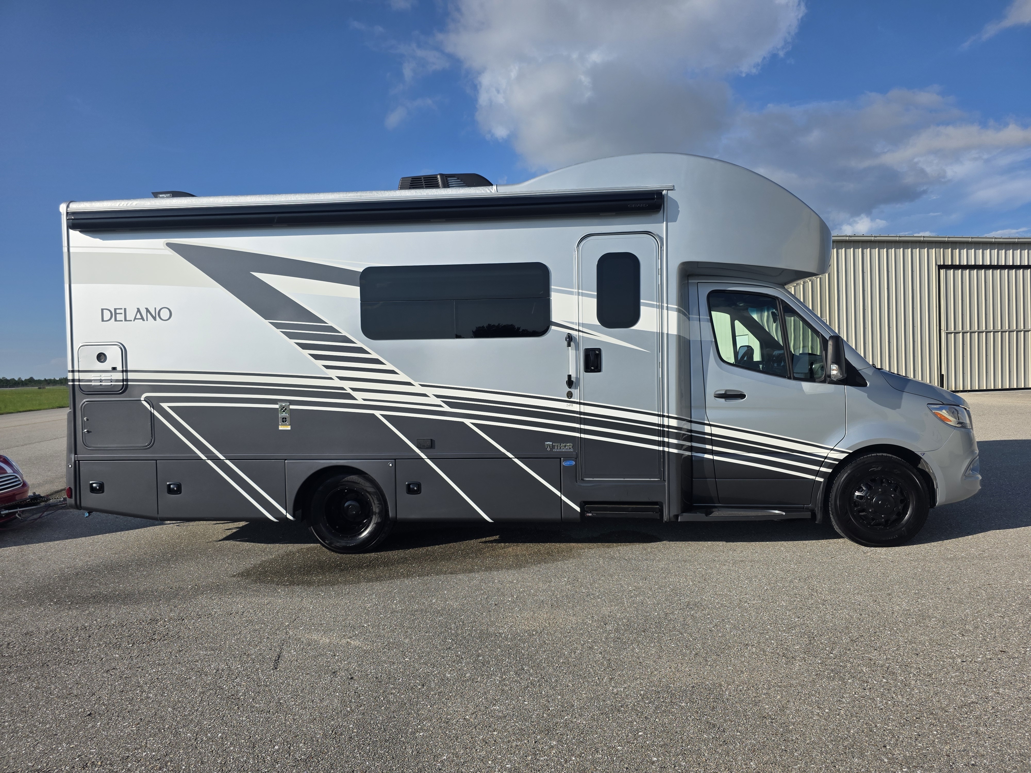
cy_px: 386
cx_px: 516
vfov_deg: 58.9
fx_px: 685
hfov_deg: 73.9
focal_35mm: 23
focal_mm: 6.3
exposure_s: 1/7333
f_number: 1.7
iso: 80
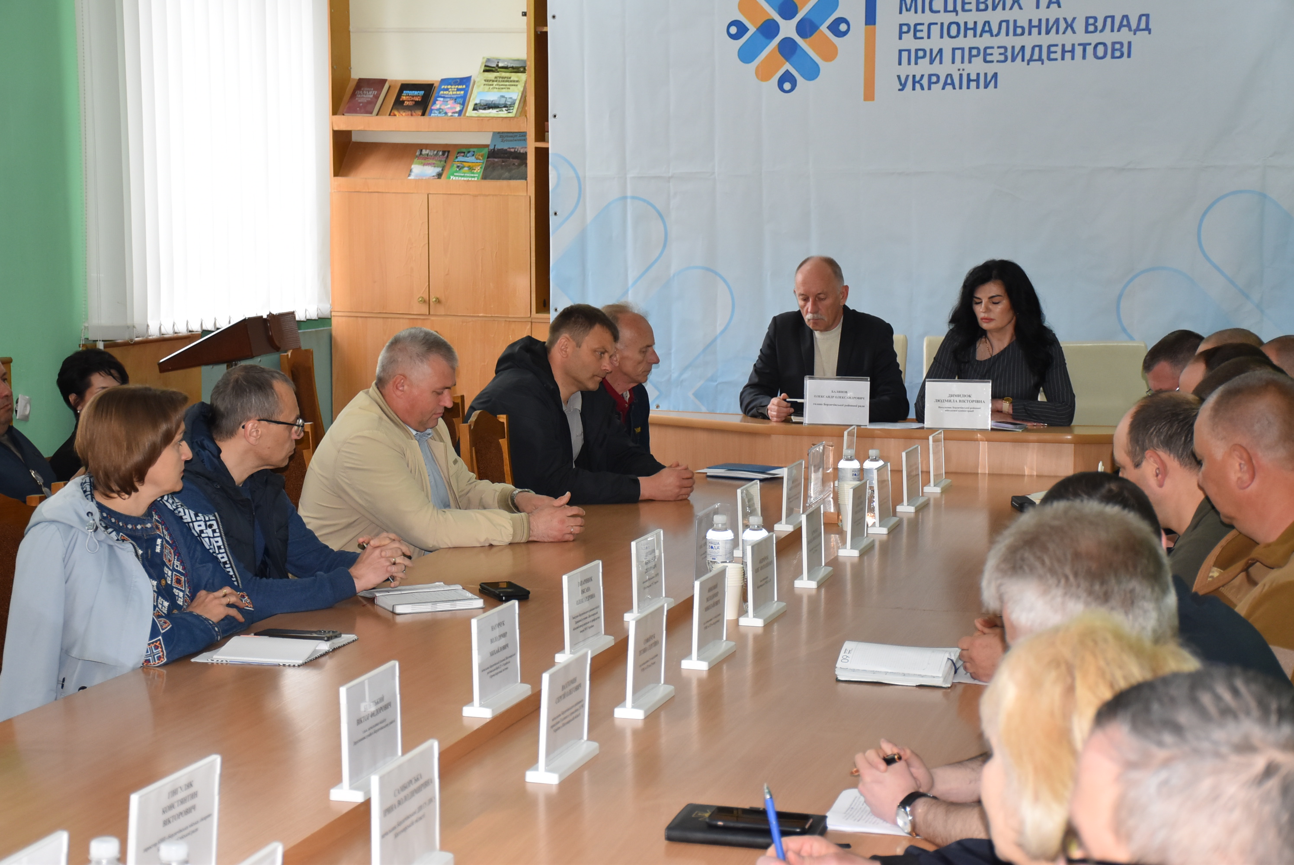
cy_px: 432
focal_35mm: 68
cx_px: 647
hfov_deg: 29.8
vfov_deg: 20.2
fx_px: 2428
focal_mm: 45
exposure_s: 1/100
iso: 800
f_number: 5
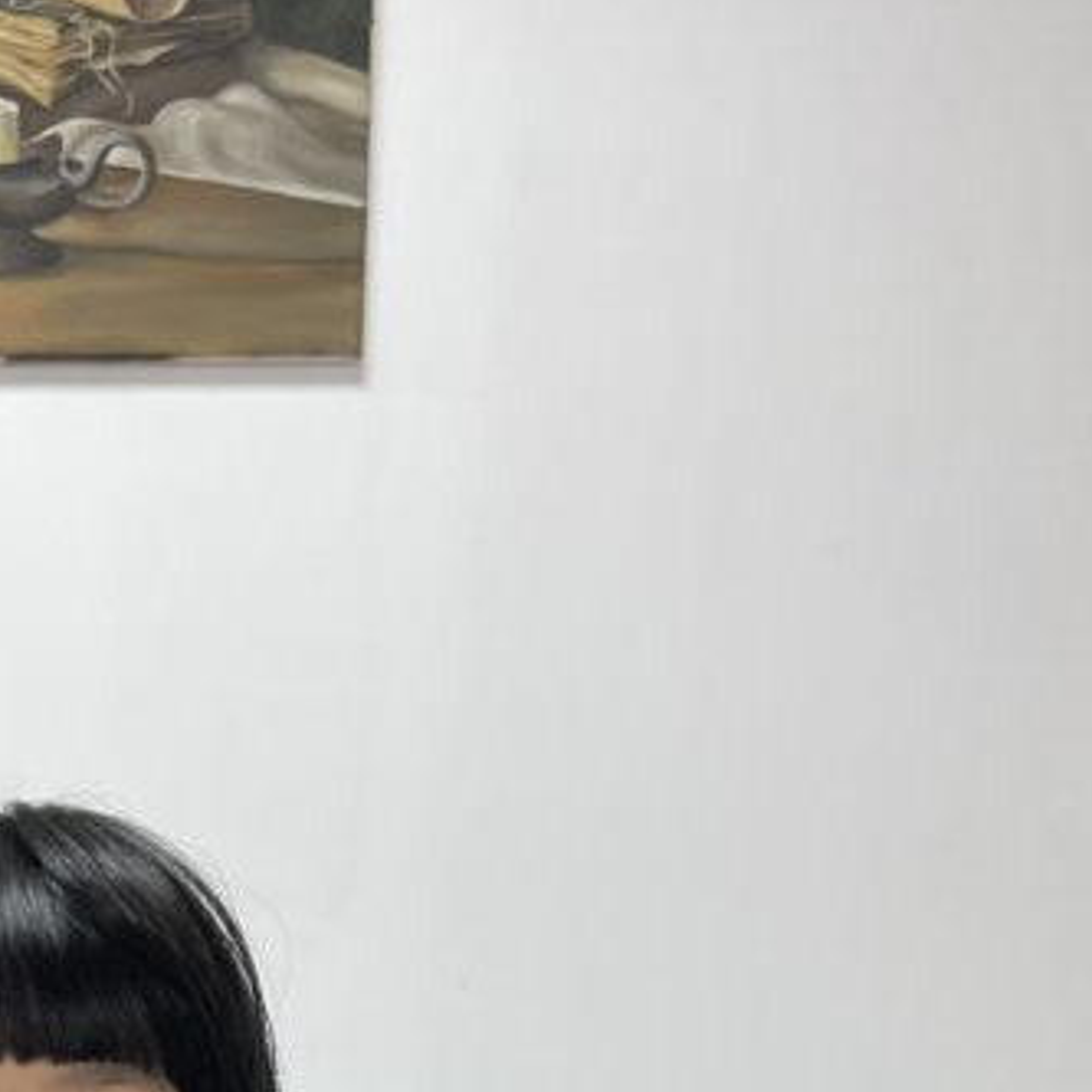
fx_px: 2463
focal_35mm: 69
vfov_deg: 22.2
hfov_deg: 23.8
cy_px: 1449
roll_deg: -1.7
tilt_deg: -15.0
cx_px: -39
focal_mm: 4.2
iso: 100
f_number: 1.6
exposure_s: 1/100
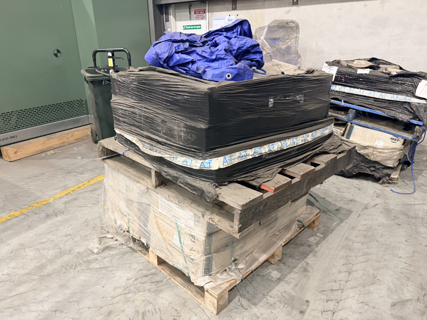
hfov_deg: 71.6
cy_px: 160
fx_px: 296
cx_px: 214
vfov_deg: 56.8
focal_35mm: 24
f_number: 1.78
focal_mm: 6.76
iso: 500
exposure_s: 1/50
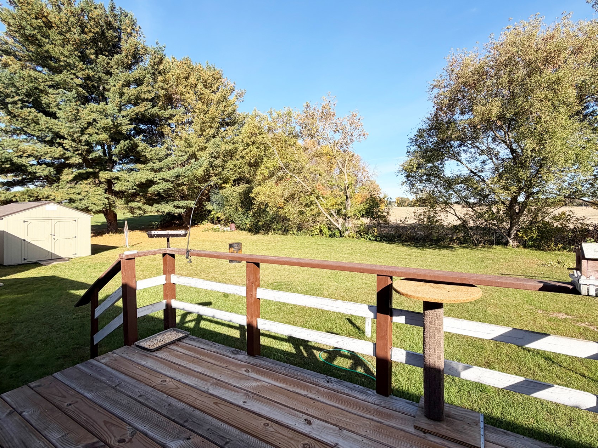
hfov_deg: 90.9
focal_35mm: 17
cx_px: 322
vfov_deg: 74.7
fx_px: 294
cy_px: 215
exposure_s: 1/770
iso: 32
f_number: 2.2
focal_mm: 2.22
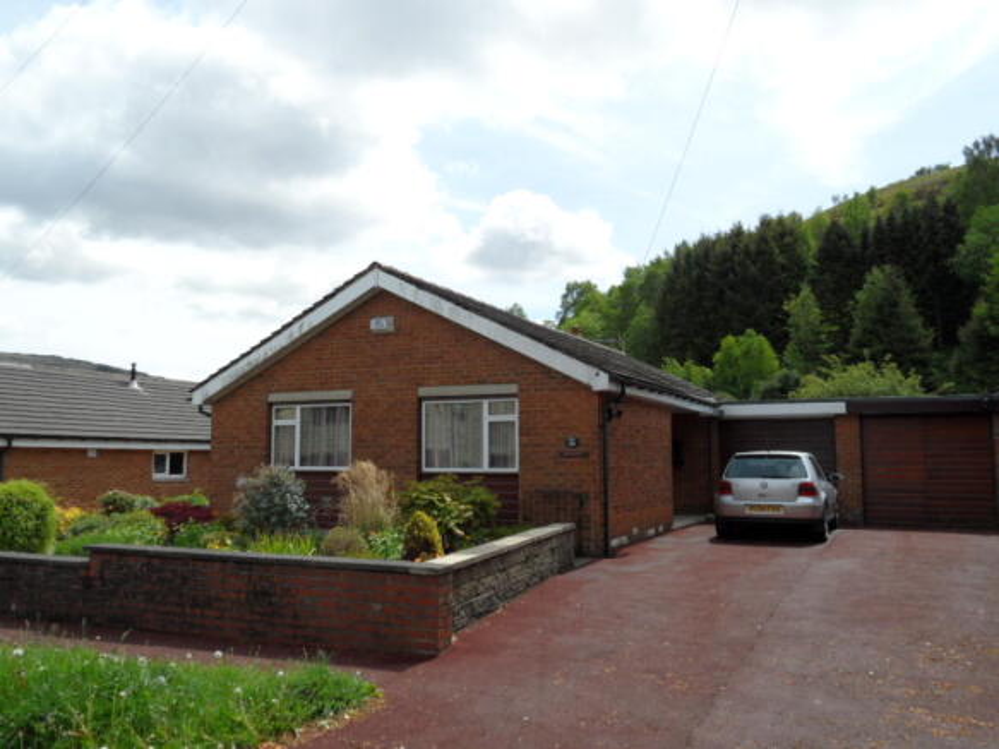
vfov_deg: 49.7
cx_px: 500
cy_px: 374
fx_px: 808
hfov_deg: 63.5
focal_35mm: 28
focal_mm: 4.6
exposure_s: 1/1000
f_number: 3.4
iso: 80
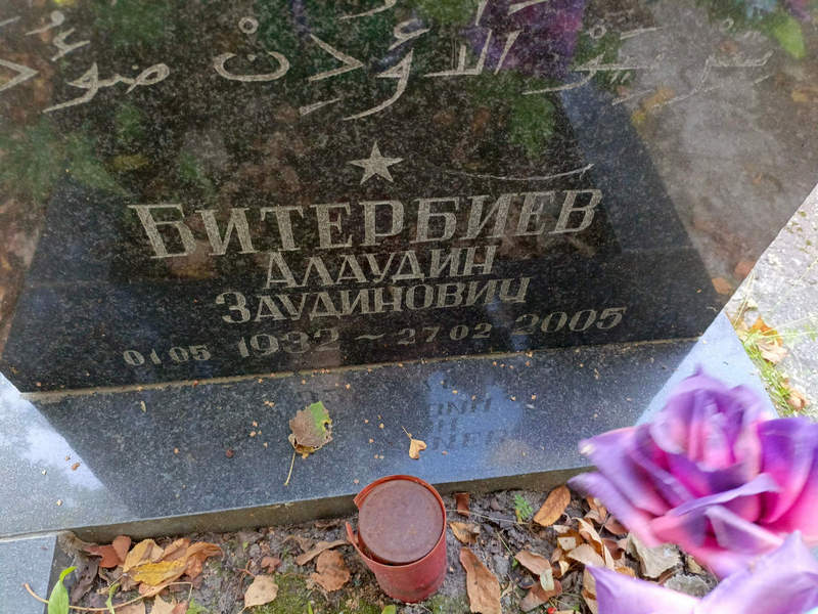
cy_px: 307
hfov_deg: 69.4
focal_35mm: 25
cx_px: 409
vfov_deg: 54.9
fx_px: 591
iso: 863
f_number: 1.69
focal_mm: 4.76
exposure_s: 1/60
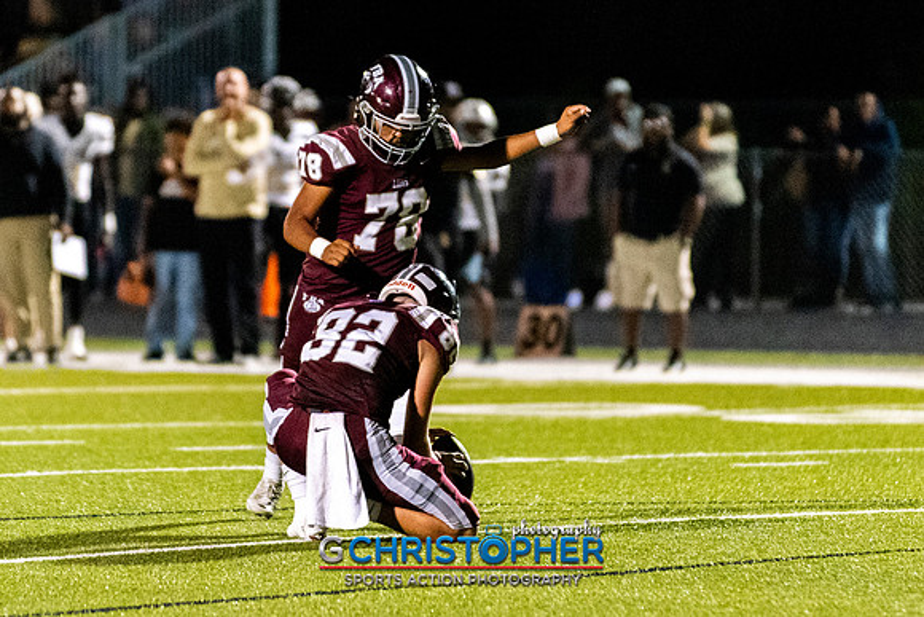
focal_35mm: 399
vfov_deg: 3.5
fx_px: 10234
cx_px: 396
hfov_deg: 5.2
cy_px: 281
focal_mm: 200
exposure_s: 1/800
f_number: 2.8
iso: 5000
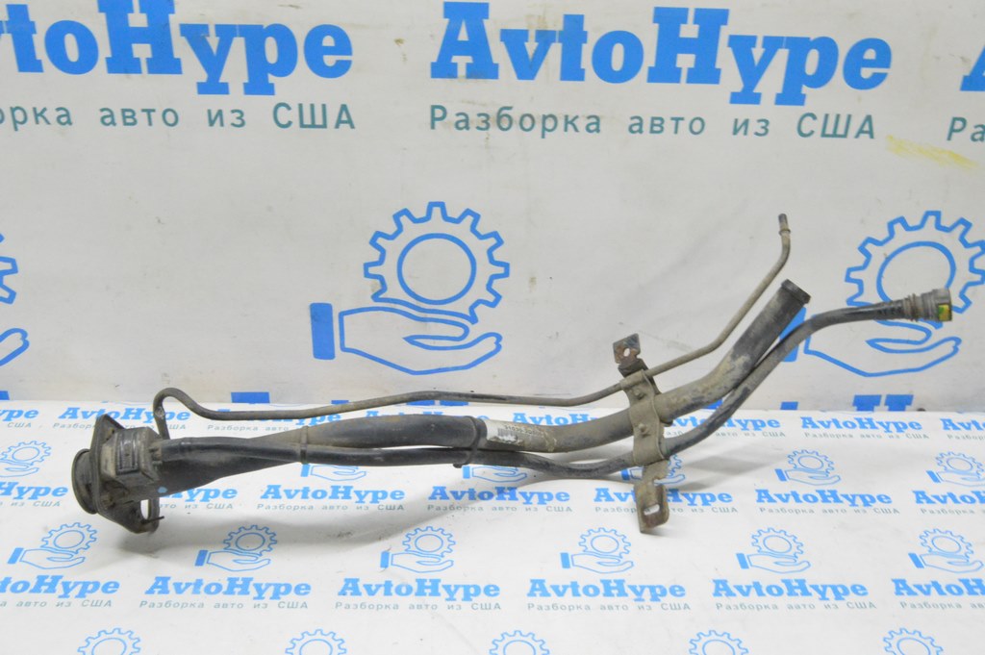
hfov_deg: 53.2
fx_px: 984
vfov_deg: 36.8
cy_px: 328
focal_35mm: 36
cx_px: 492
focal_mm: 24
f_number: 20
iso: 6400
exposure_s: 1/15
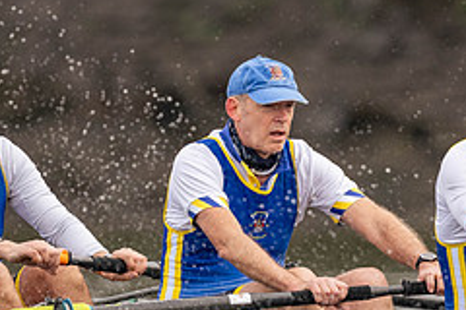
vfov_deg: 0.6
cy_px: 226
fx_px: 28191
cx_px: 266
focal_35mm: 2178
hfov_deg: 0.9
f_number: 4
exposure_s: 1/1600
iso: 320
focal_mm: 600
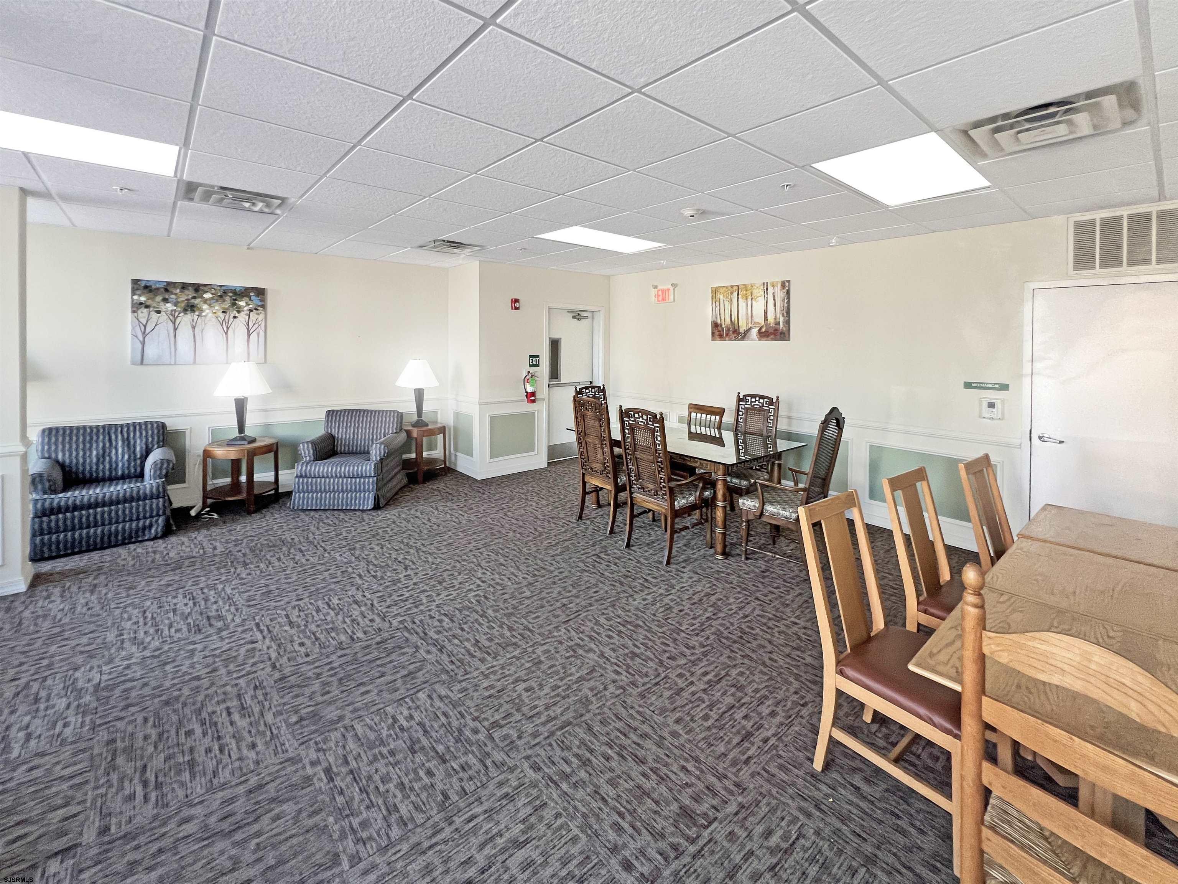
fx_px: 442
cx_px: 589
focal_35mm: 13
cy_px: 442
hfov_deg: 106.2
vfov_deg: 89.9
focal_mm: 1.57
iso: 160
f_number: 1.8
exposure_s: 1/99
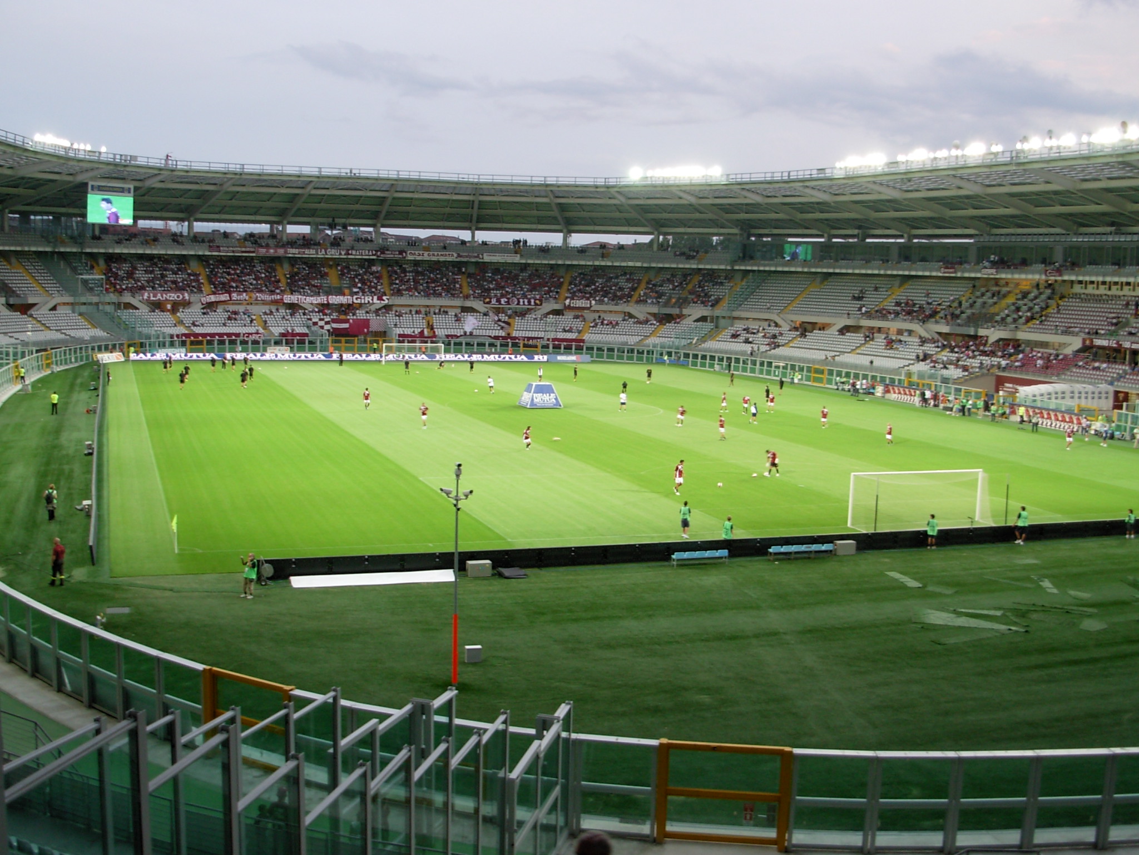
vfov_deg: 37.7
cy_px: 428
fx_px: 1250
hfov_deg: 49.0
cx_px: 570
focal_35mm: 38
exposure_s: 1/23.3
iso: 50
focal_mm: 6.3
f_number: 2.9
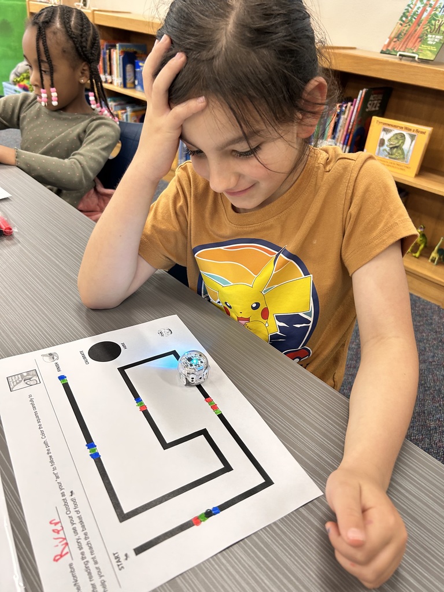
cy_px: 296
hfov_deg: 53.1
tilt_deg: -32.7
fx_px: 445
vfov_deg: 67.3
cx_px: 222
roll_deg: -7.6
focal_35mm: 26
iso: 125
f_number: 1.5
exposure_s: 1/60
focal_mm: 5.7
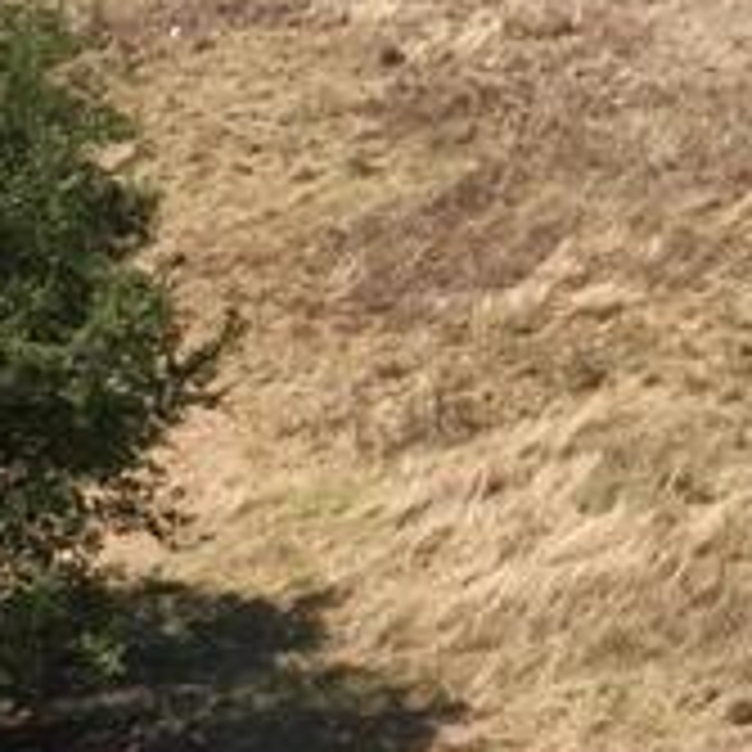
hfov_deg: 12.7
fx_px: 3195
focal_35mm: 130
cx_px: 1153
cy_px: 176
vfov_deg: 13.4
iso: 100
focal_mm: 12.29
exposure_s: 1/2000
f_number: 2.8
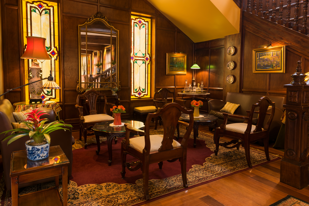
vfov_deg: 53.2
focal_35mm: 24
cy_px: 103
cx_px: 154
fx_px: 206
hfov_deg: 73.7
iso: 200
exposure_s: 1/6
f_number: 9
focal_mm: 24
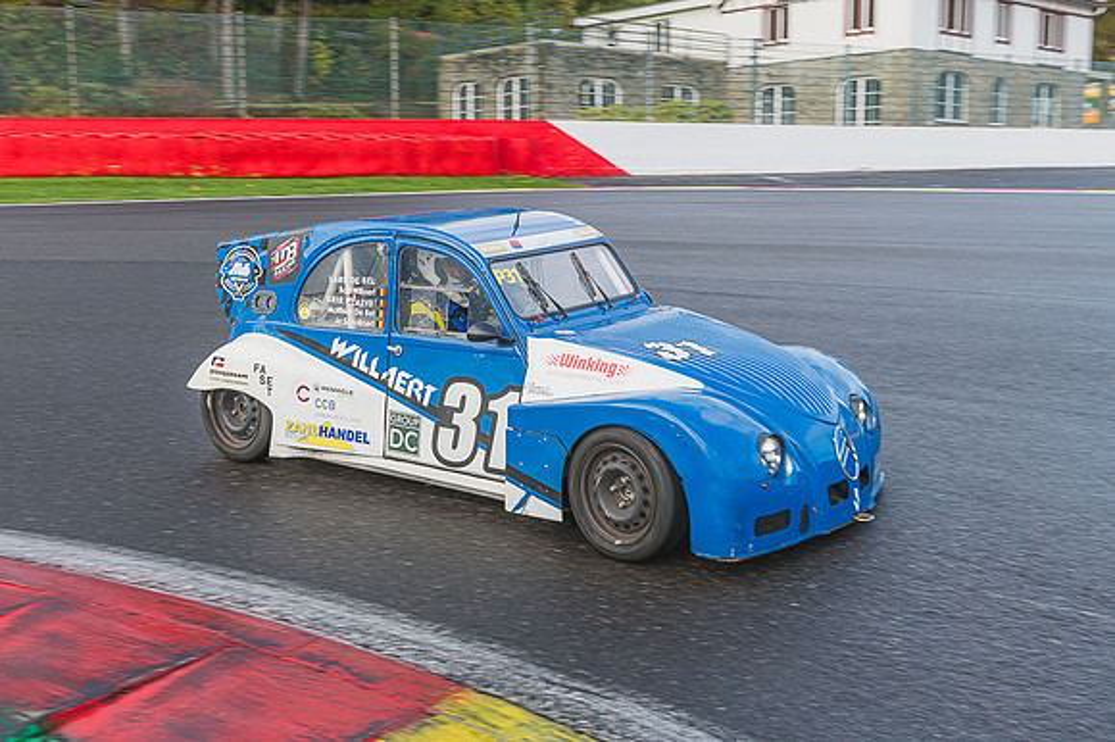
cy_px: 371
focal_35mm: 38
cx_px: 558
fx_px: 1176
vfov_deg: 35.0
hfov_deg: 50.7
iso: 200
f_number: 5.6
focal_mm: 38
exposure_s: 1/250
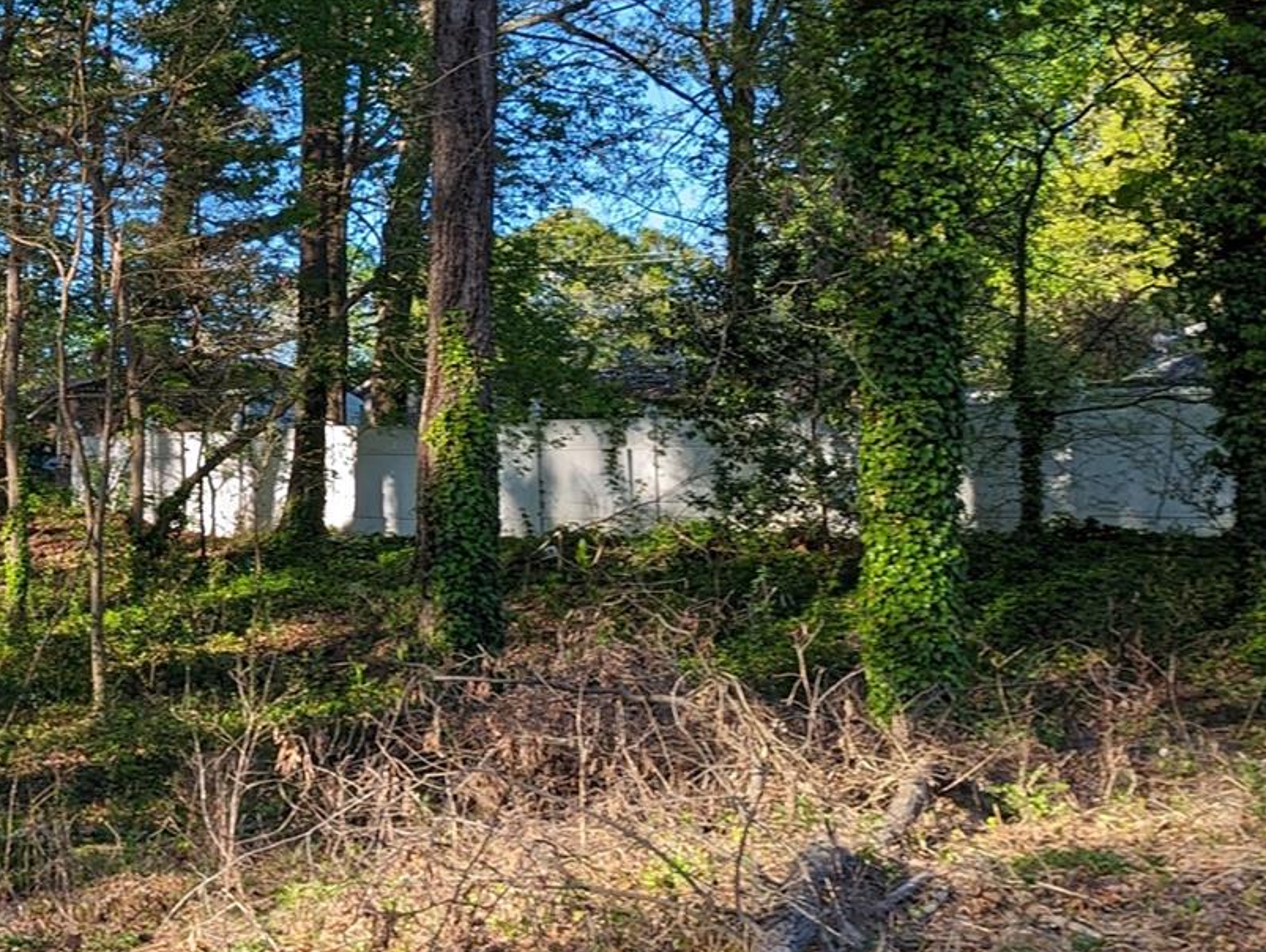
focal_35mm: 61
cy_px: 317
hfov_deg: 29.9
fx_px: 2233
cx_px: 61
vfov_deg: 24.0
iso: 39
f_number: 1.85
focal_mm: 6.81
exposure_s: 1/492
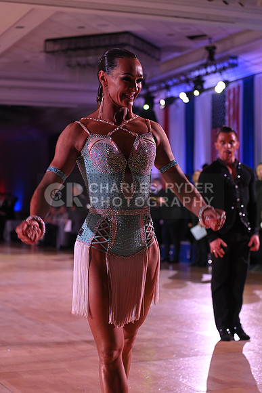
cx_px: 131
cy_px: 196
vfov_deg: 28.8
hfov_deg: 19.5
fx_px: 764
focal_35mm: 70
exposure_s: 1/200
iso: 1600
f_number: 4.5
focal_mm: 70
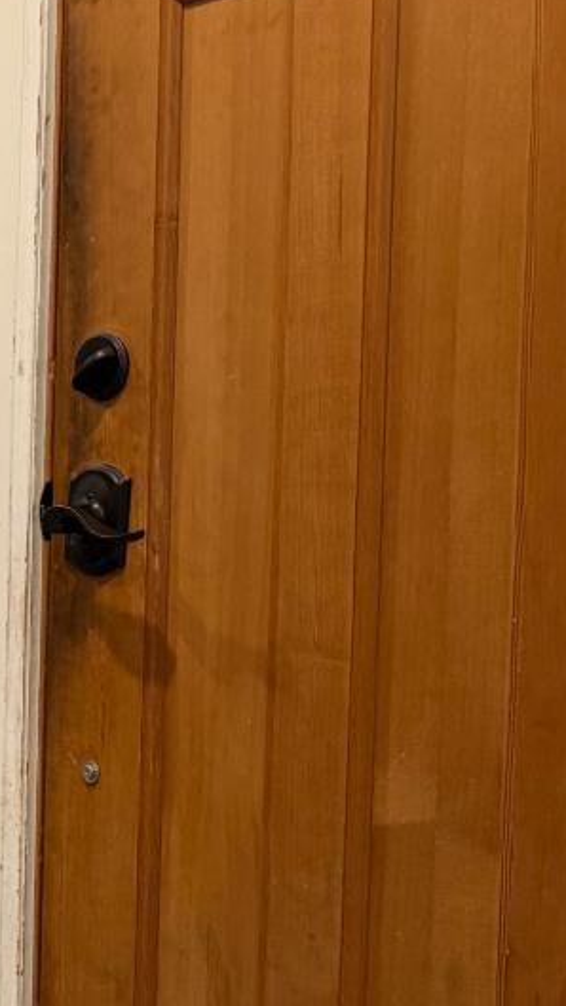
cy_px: 586
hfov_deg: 13.0
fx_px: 1975
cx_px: -724
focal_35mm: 74
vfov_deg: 28.5
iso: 320
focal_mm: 6.76
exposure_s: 1/60
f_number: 1.78
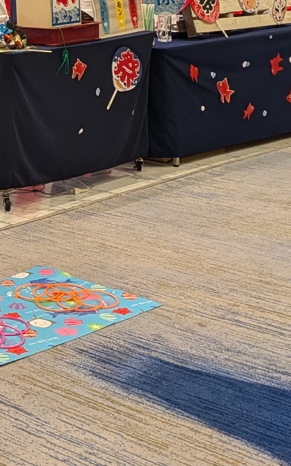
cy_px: -25
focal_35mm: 87
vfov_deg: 22.7
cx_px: -198
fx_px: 1104
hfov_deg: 13.7
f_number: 1.89
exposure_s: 1/24
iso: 71
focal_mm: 5.43
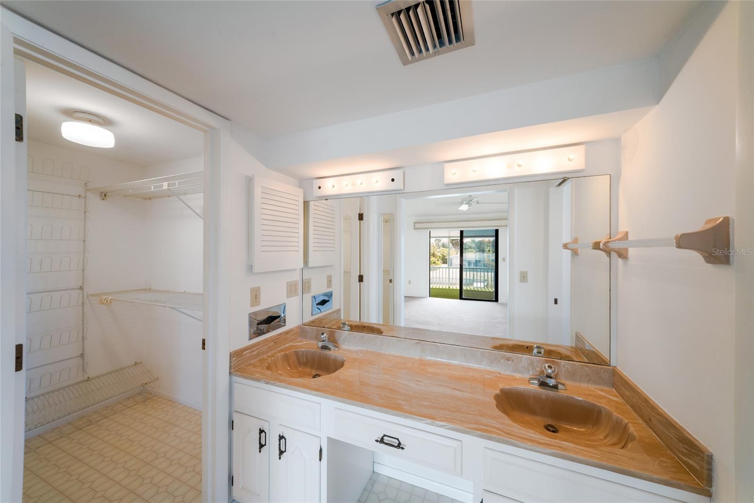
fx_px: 251
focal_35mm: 12
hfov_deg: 112.6
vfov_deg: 90.0
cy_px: 252
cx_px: 377
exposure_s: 1/13
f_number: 10
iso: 560
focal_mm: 12
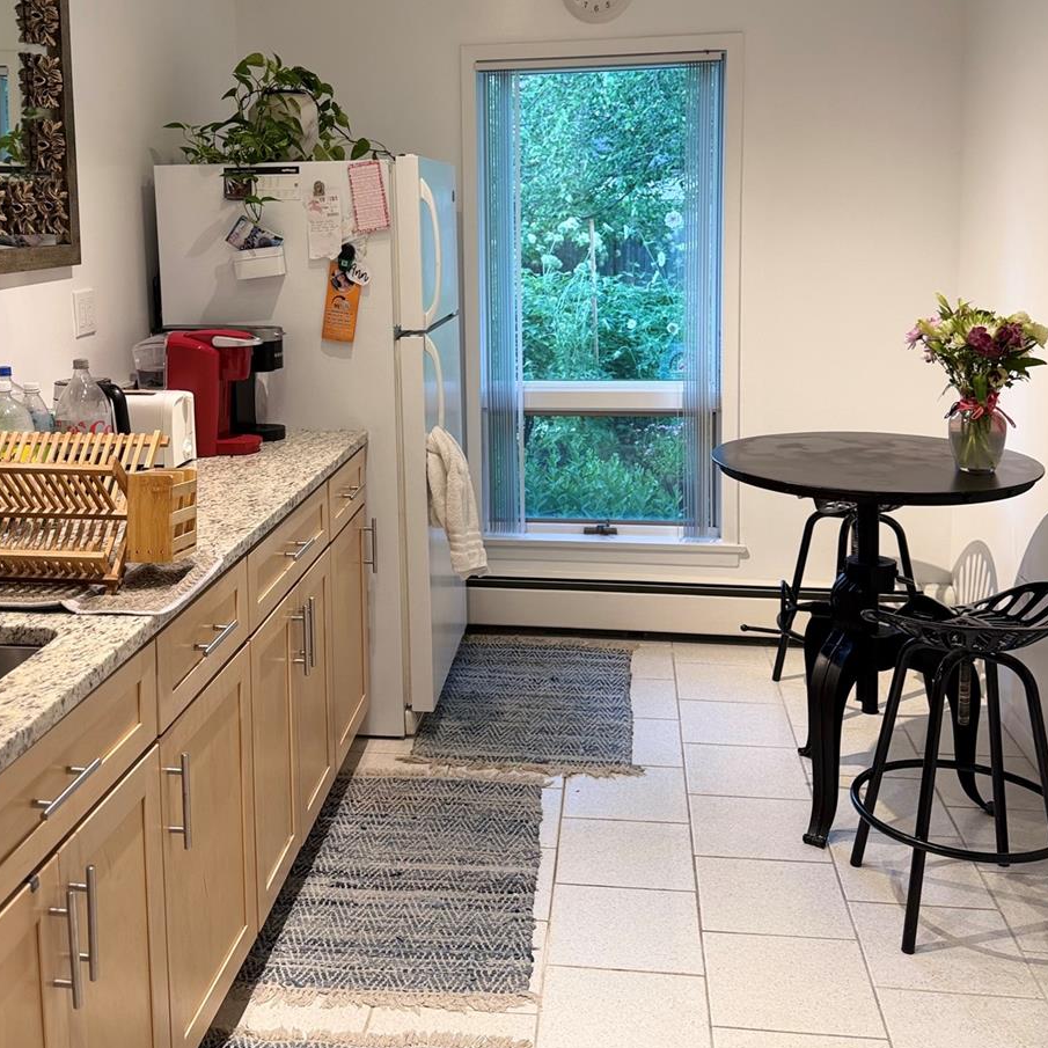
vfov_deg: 45.4
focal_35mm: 36
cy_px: 351
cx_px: 450
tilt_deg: -7.0
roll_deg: +0.8
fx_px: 1233
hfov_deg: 45.9
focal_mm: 6.76
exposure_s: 1/60
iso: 125
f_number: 1.78
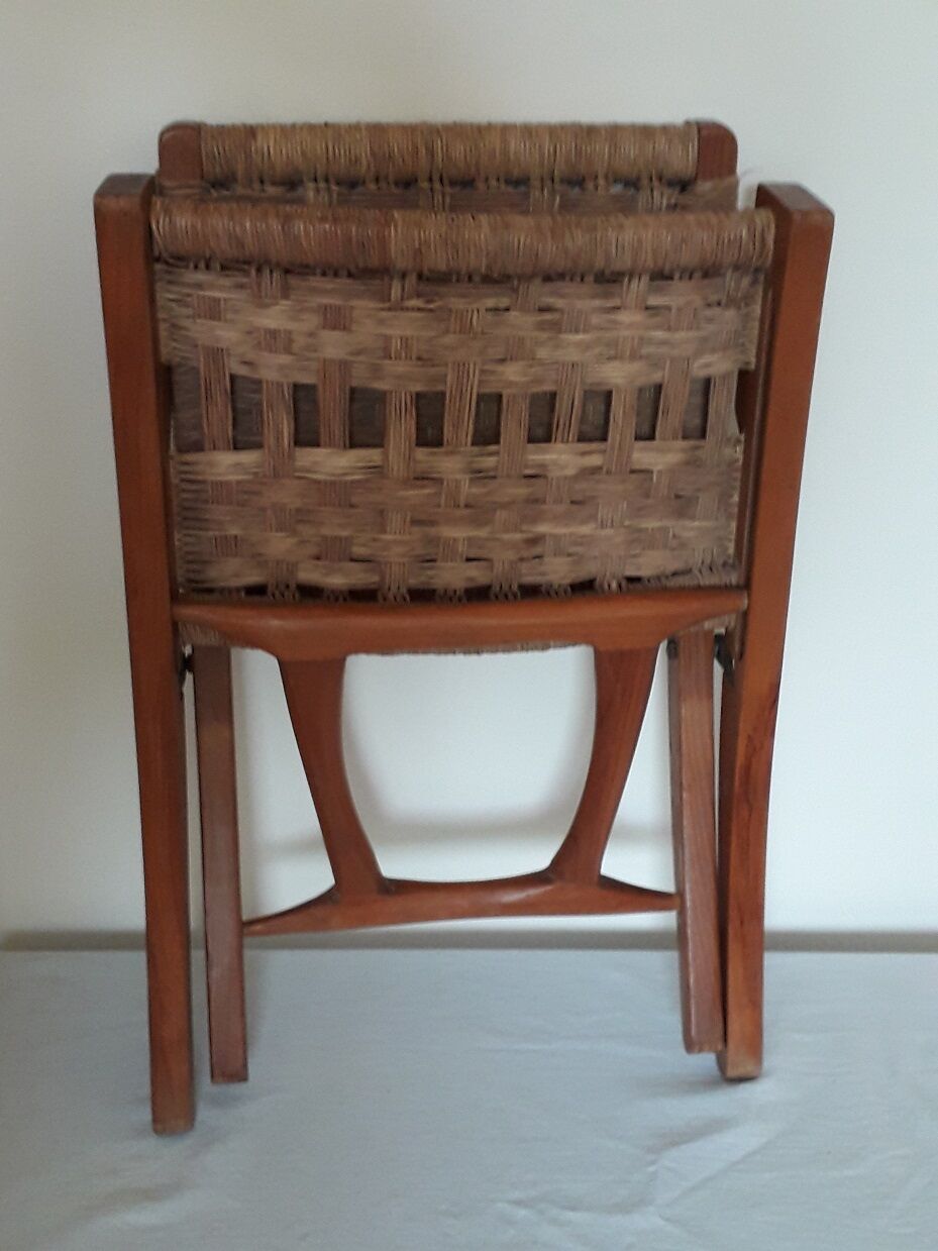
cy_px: 626
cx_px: 469
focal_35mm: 27
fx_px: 976
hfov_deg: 51.3
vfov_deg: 65.3
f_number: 1.9
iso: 160
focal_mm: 3.6
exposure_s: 1/33
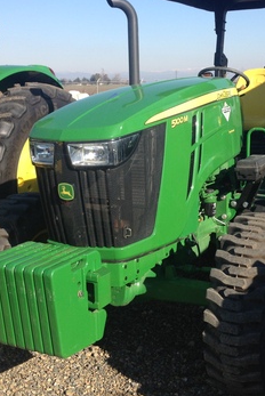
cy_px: 173
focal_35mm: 57
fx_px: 628
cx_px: 160
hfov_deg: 23.8
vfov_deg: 35.0
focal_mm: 4.28
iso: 50
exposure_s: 1/1314
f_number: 2.4
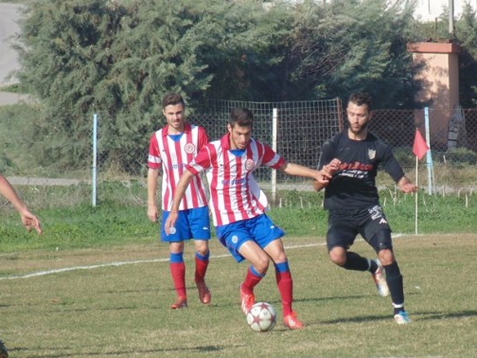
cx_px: 278
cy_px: 227
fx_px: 8791
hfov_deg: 3.1
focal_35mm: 638
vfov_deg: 2.3
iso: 80
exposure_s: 1/320
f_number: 5.9
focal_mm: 87.3
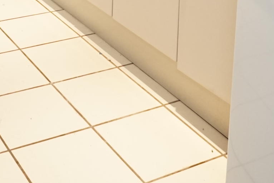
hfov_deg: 21.3
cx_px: 41
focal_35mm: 94
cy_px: -159
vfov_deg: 13.0
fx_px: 716
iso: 1250
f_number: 6.3
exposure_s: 1/80
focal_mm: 16
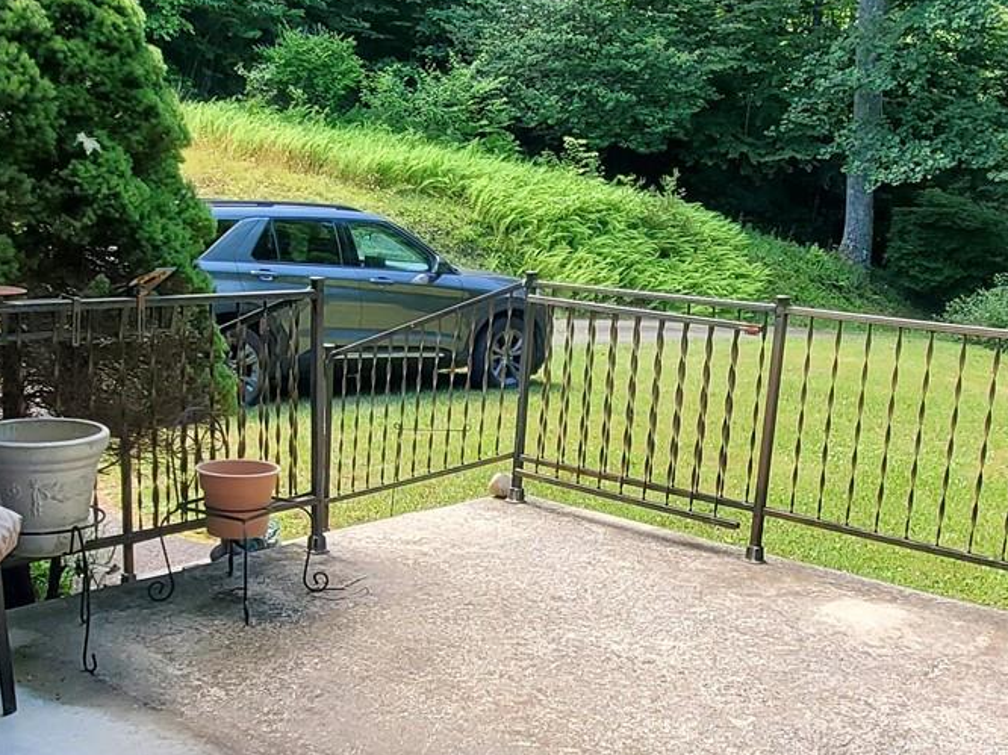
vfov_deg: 35.7
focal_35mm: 40
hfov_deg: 46.8
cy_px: 489
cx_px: 499
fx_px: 1164
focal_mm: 1.8
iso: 64
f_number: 2.2
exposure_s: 1/120
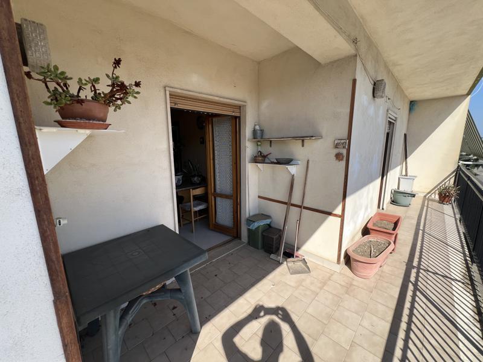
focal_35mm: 13
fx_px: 181
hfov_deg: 106.2
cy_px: 181
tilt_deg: -10.9
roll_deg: +0.9
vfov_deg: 89.9
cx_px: 242
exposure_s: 1/567
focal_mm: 1.57
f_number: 1.8
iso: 32
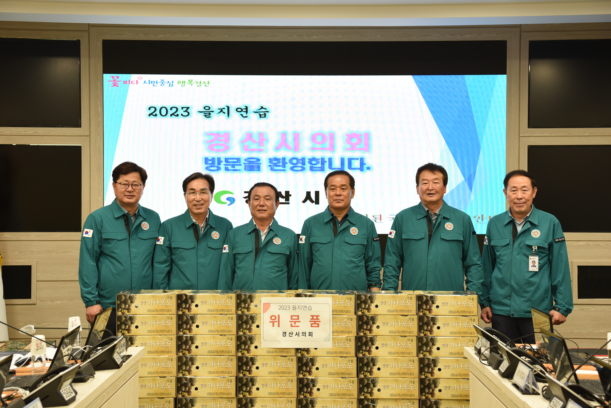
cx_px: 306
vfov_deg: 24.2
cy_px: 204
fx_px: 950
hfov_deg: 35.6
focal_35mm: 56
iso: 800
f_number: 4.5
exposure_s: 1/200
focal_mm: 56
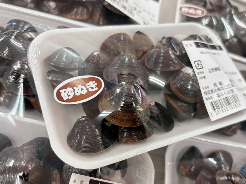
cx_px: 135
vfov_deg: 44.0
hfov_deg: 56.7
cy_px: 109
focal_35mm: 32
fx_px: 227
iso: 80
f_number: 1.6
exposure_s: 1/60
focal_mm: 5.96
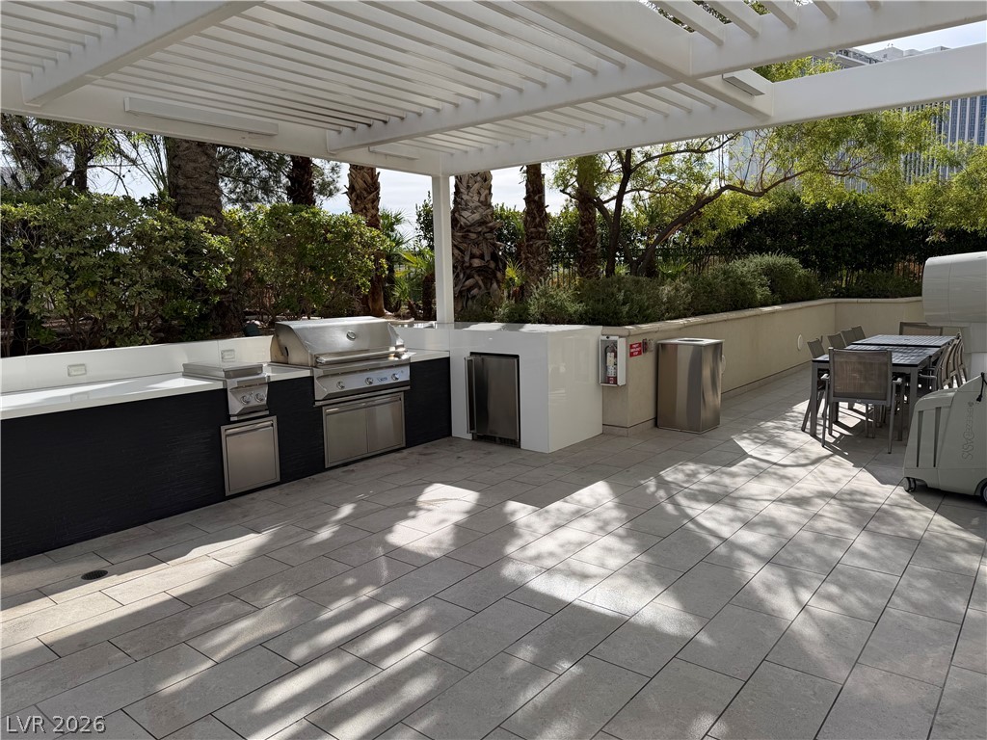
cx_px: 494
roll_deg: +2.9
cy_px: 370
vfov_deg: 56.8
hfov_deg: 71.6
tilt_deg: -6.6
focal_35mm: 24
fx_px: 684
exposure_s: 1/4167
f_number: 1.78
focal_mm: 6.76
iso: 80
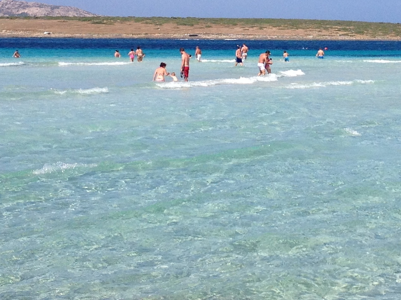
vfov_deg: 13.6
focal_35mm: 108
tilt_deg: -3.9
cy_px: 52
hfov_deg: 18.0
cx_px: 330
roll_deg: -0.3
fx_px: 1251
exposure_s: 1/2404
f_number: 2.4
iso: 50
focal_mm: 4.28
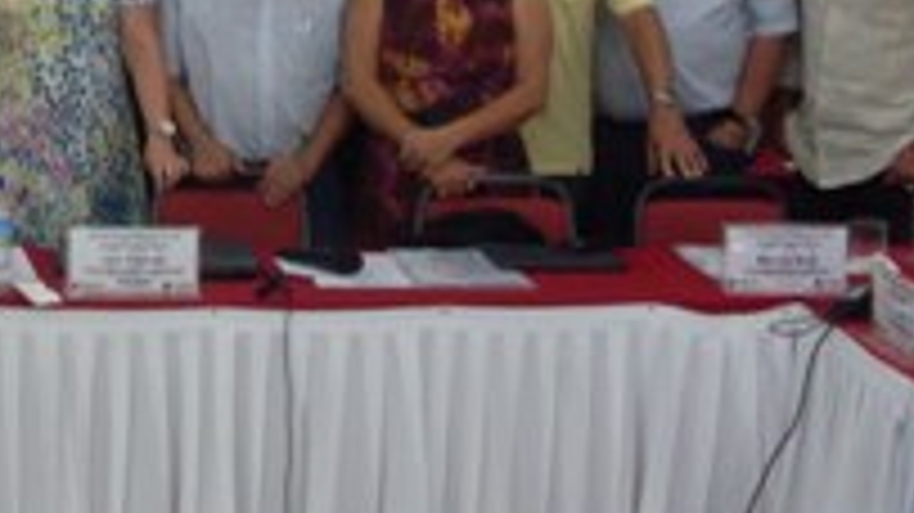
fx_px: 2108
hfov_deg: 23.7
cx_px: 61
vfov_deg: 13.6
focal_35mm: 87
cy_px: -76
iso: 200
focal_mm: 6.3
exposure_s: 1/30
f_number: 2.8
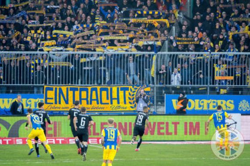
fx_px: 4163
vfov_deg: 2.3
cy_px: 83
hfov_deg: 3.4
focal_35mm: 600
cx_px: 125
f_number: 4
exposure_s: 1/320
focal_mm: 220
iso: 800
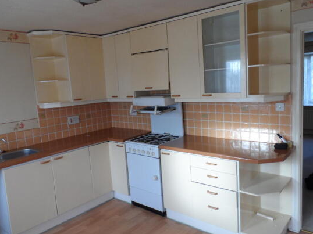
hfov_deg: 67.3
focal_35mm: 26
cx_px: 157
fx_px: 235
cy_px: 115
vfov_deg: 53.0
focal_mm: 4
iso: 160
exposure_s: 1/30
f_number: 3.2
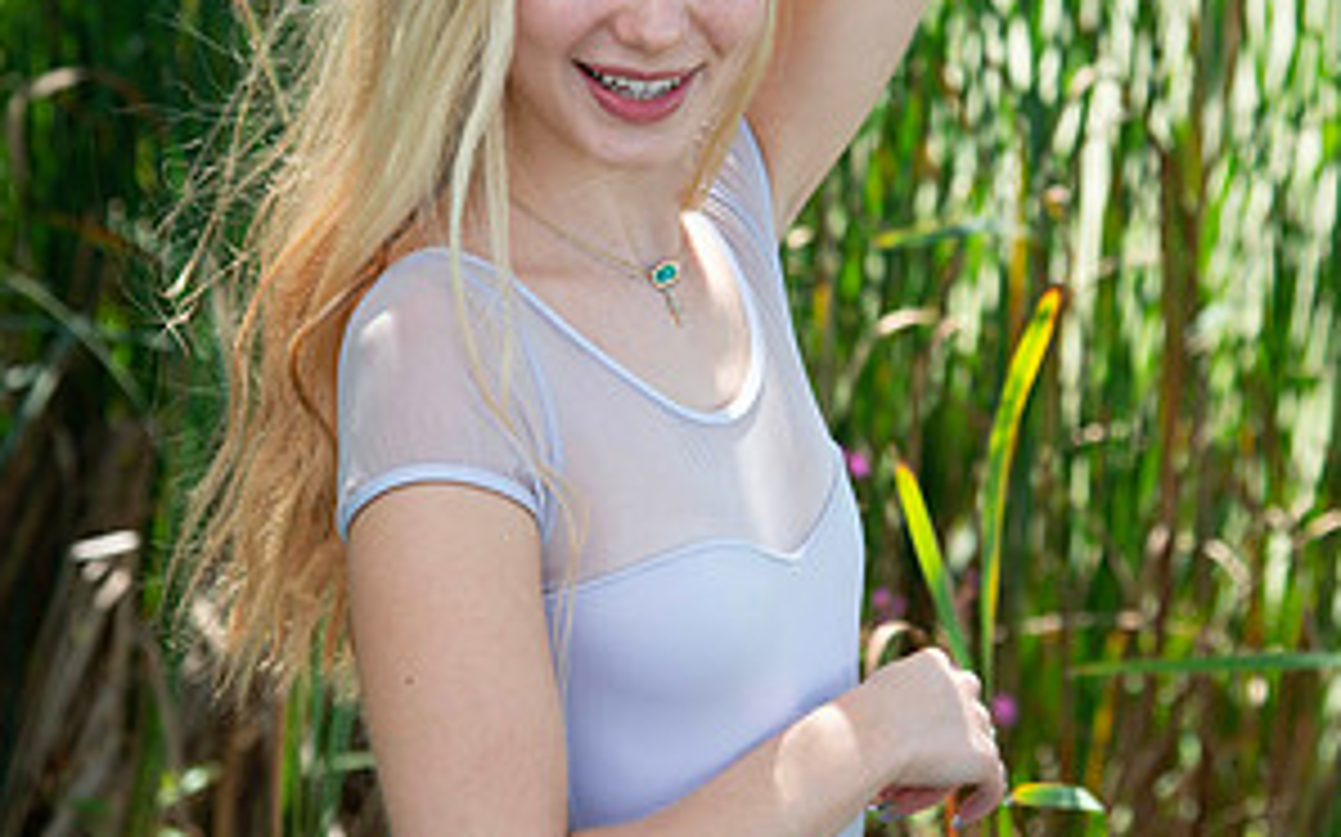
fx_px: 4786
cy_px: 261
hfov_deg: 16.0
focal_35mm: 131
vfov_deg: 10.0
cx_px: 670
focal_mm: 85
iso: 160
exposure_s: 1/250
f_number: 5.6
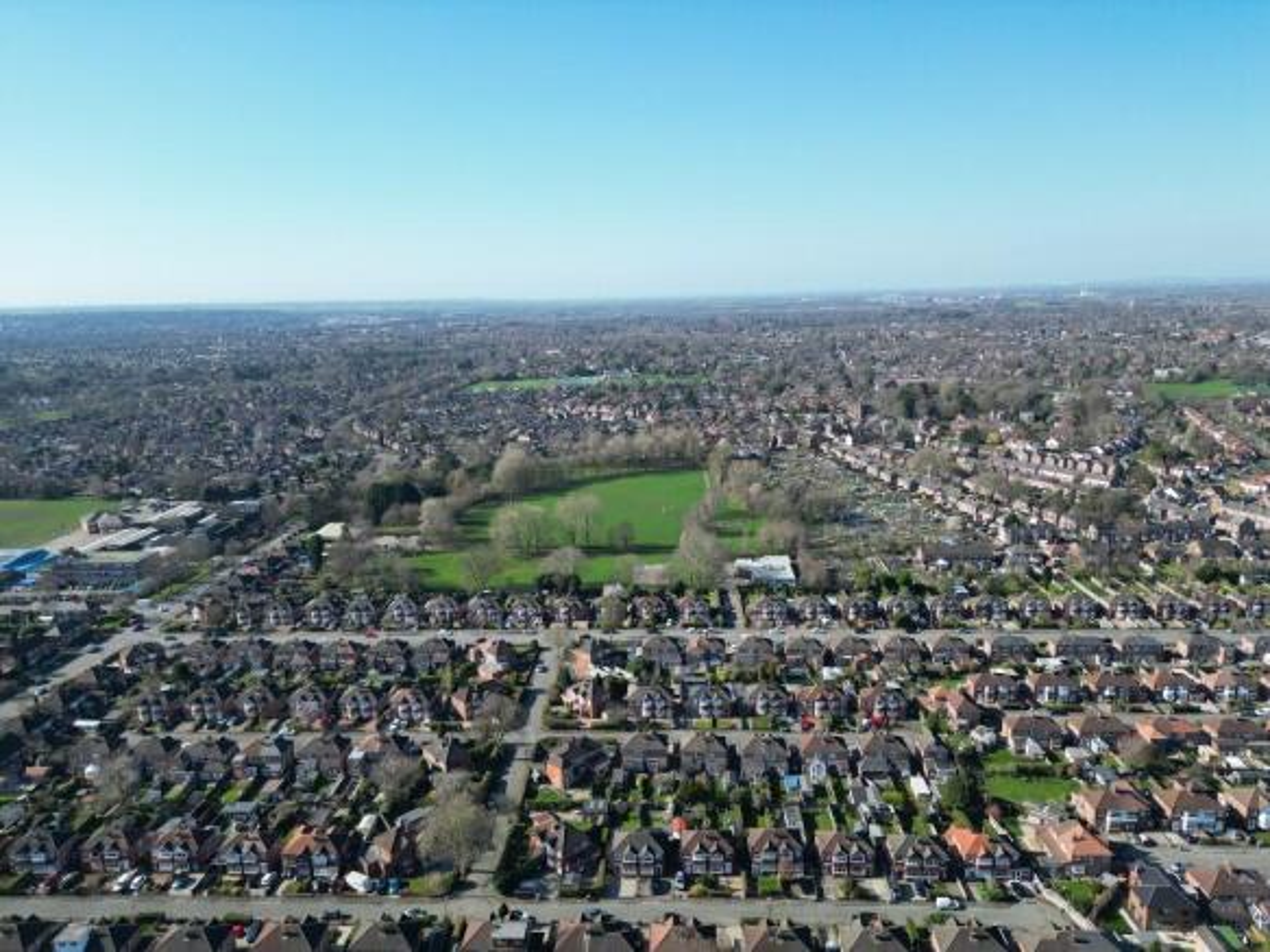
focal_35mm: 24
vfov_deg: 56.8
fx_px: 880
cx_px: 635
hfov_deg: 71.6
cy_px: 476
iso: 140
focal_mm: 6.72
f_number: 1.7
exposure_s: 1/2500
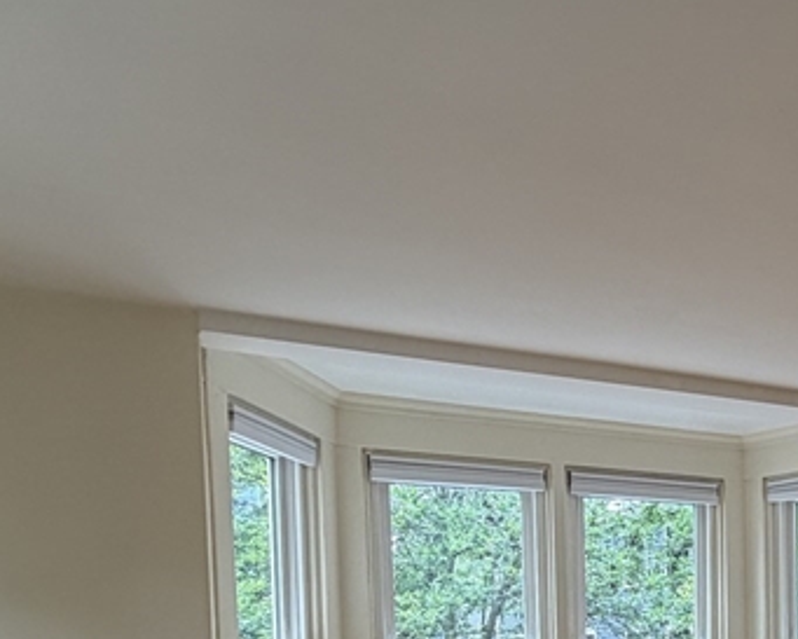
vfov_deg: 31.8
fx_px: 969
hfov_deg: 39.5
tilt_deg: -3.6
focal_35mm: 41
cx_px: 796
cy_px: 723
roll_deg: +0.8
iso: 100
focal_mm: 2.22
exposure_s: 1/120
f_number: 2.2
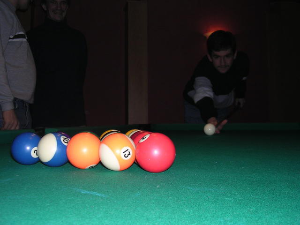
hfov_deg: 49.0
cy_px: 112
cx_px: 150
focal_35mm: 38
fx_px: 329
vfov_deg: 37.7
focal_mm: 5.8
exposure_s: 1/60.1
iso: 100
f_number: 2.8
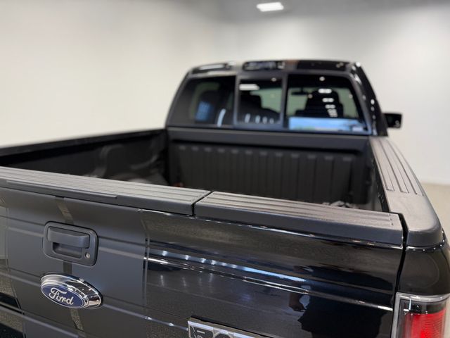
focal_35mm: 24
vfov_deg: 56.8
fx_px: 312
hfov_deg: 71.6
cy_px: 169
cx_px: 225
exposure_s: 1/145
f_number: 1.78
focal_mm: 6.76
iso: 64
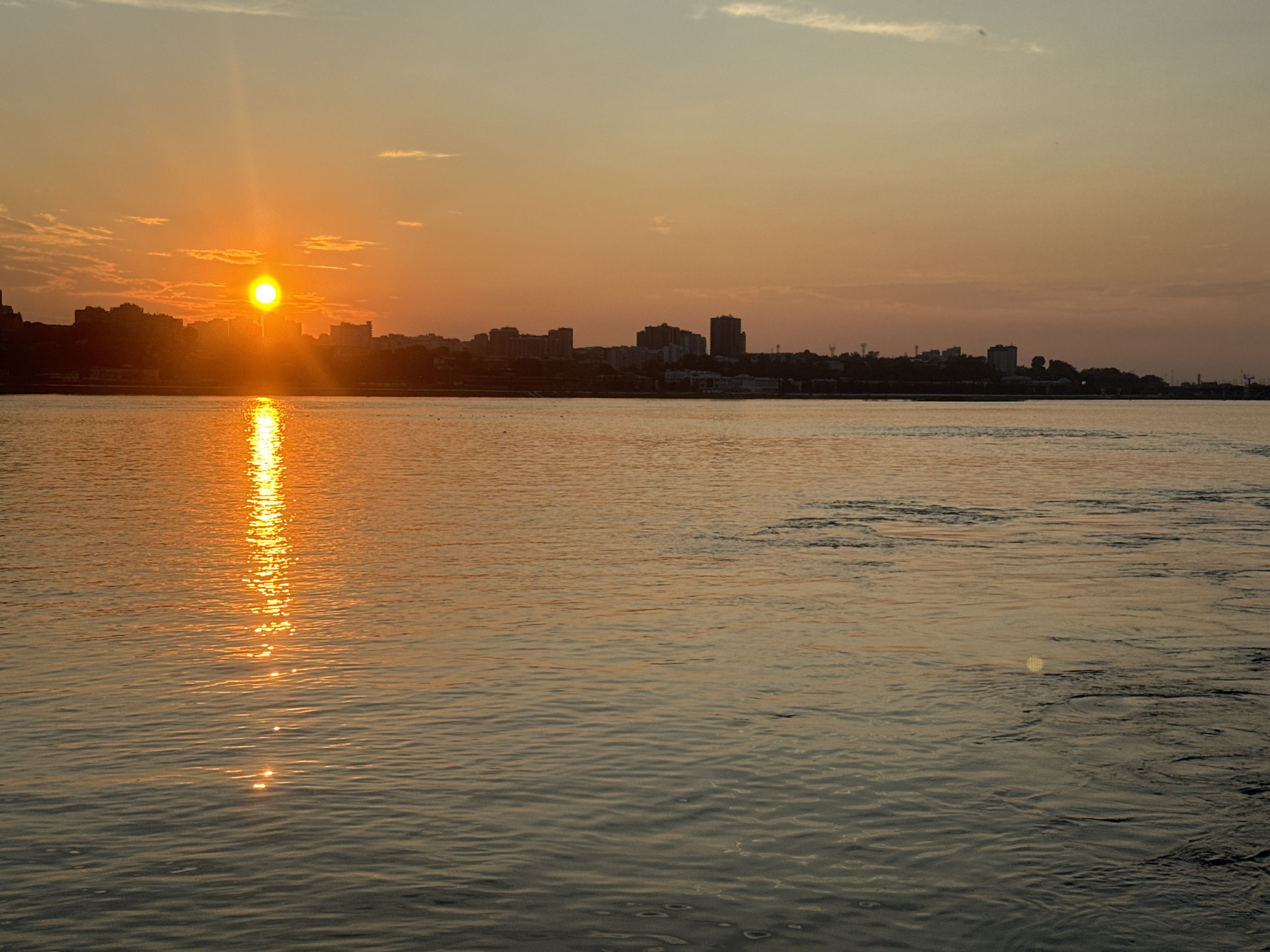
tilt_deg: -3.0
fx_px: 1761
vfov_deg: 30.3
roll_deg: +0.1
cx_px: 635
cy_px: 476
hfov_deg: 39.7
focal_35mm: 48
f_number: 1.78
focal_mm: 6.76
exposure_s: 1/3096
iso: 64
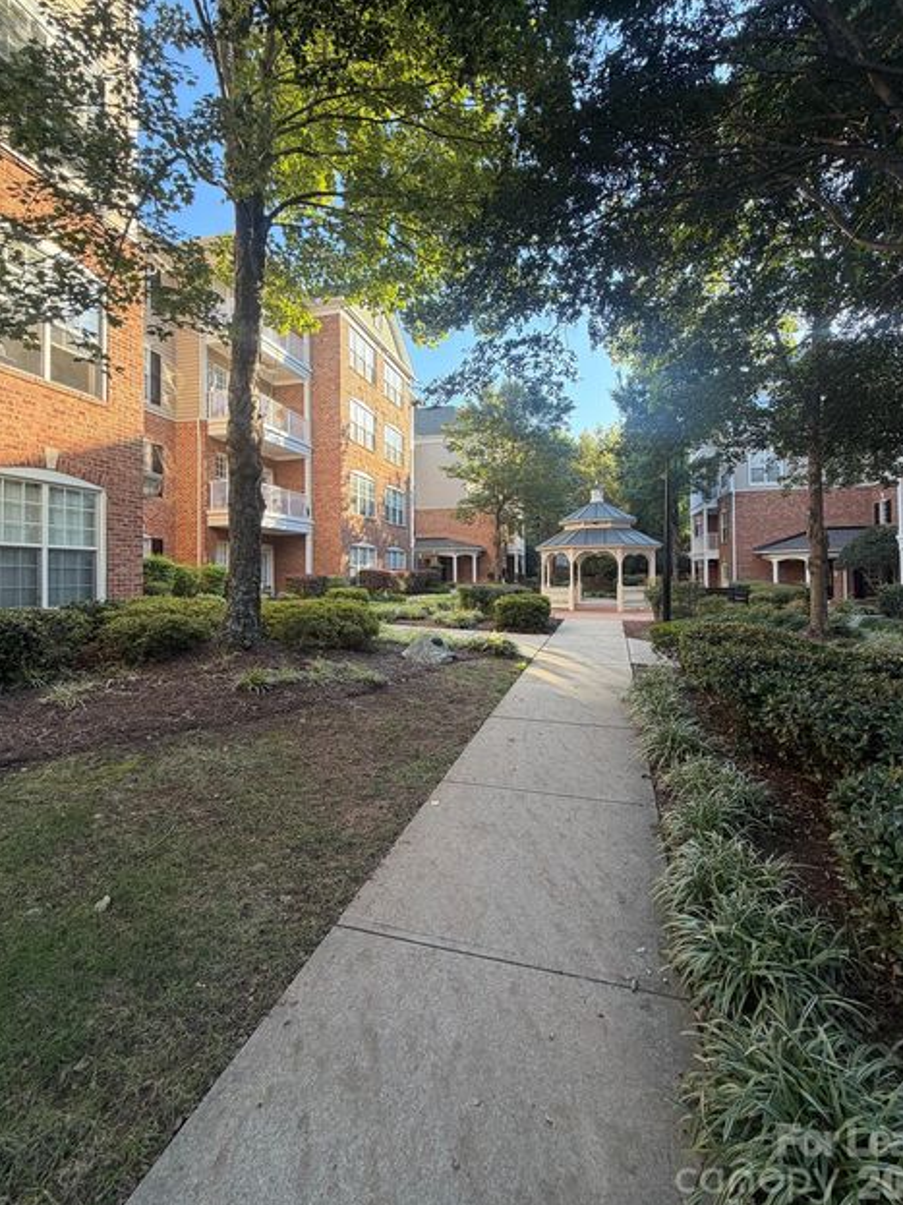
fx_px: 522
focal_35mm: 15
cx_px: 476
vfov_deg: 98.1
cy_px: 572
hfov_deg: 81.7
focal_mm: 2.22
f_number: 2.2
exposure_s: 1/125
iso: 50
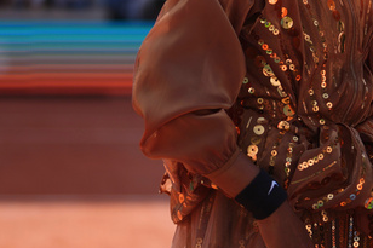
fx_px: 1719
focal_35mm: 166
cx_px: 239
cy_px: 68
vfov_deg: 8.3
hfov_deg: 12.4
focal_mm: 50
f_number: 1.2
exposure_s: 1/6400
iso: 64
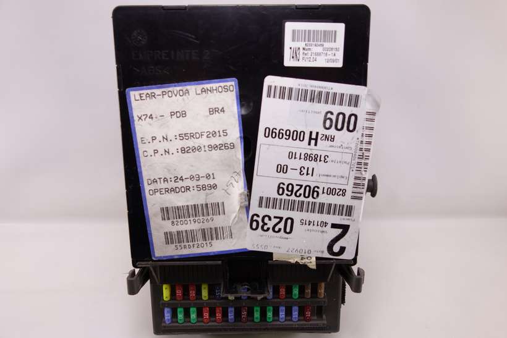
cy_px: 169
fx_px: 394
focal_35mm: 28
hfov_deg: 65.5
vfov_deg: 46.4
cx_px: 254
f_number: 2.5
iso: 125
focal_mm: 10.4
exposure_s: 1/100
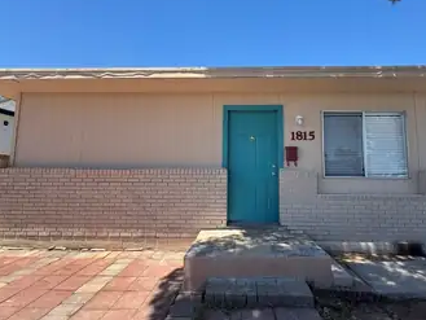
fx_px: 209
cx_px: 237
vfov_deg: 74.7
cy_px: 154
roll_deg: -0.7
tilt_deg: +4.7
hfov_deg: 90.6
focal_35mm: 17
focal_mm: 2.22
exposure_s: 1/641
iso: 40
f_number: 2.2
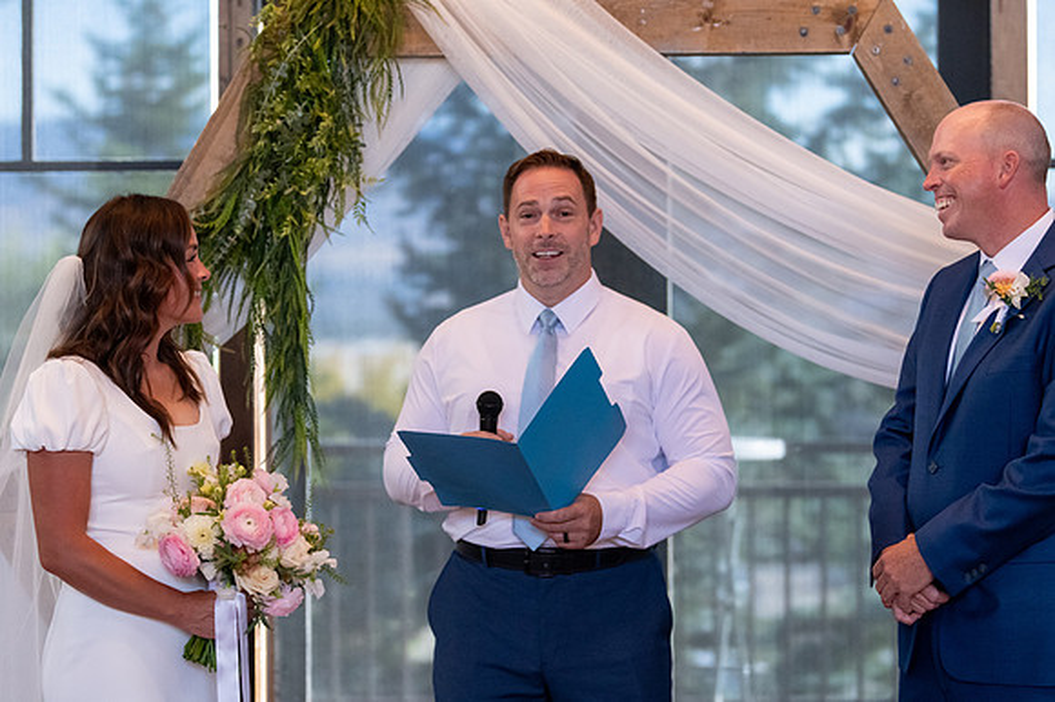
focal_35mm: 118
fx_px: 3454
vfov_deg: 11.6
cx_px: 517
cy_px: 351
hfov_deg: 17.4
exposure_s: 1/400
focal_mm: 95
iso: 3200
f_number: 2.8
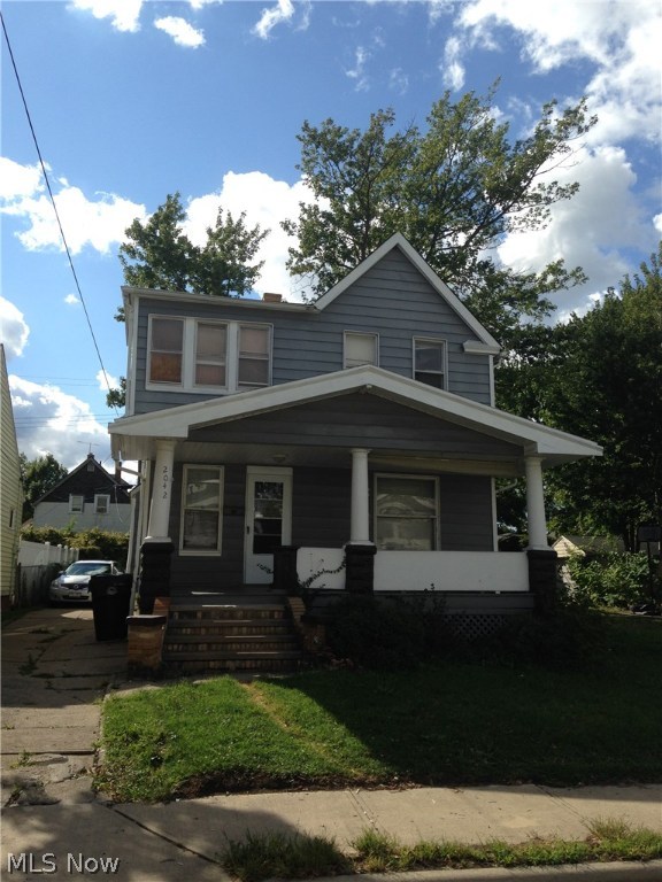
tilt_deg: +11.5
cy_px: 441
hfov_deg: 42.9
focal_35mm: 33
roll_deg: +0.3
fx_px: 841
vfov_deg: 55.4
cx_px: 331
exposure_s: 1/1642
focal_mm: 4.12
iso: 50
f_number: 2.4
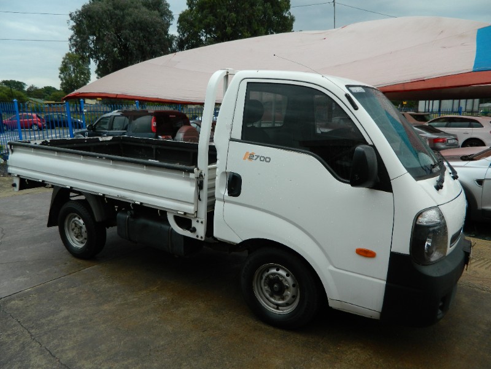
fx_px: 355
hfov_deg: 69.4
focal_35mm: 25
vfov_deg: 54.9
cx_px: 246
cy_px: 184
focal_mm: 4.5
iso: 80
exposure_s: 1/400
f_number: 3.1
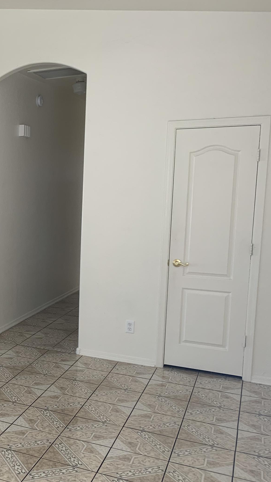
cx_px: -36
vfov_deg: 49.4
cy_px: 258
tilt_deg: -9.3
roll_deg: +0.1
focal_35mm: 41
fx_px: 524
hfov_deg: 26.4
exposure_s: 1/121
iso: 80
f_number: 1.8
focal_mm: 4.25
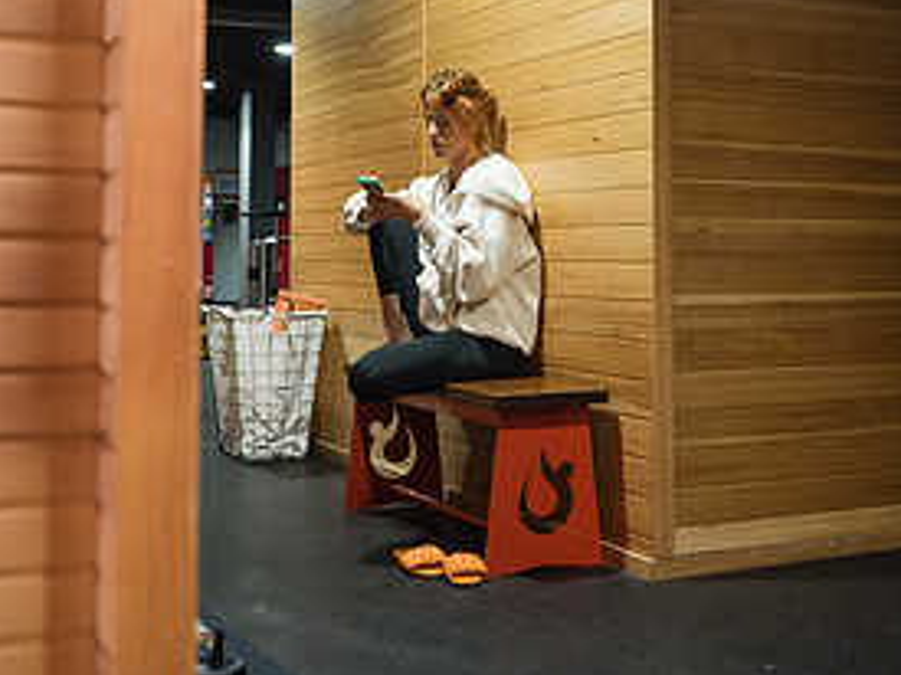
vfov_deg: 26.2
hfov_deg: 34.9
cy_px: 170
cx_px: 482
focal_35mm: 55
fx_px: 1431
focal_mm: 35
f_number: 3.5
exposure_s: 1/125
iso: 400
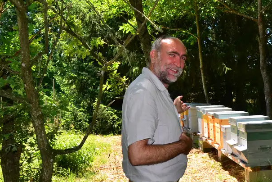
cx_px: 227
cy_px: 111
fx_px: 499
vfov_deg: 20.6
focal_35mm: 66
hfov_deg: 29.6
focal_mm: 26
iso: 400
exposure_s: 1/250
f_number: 9
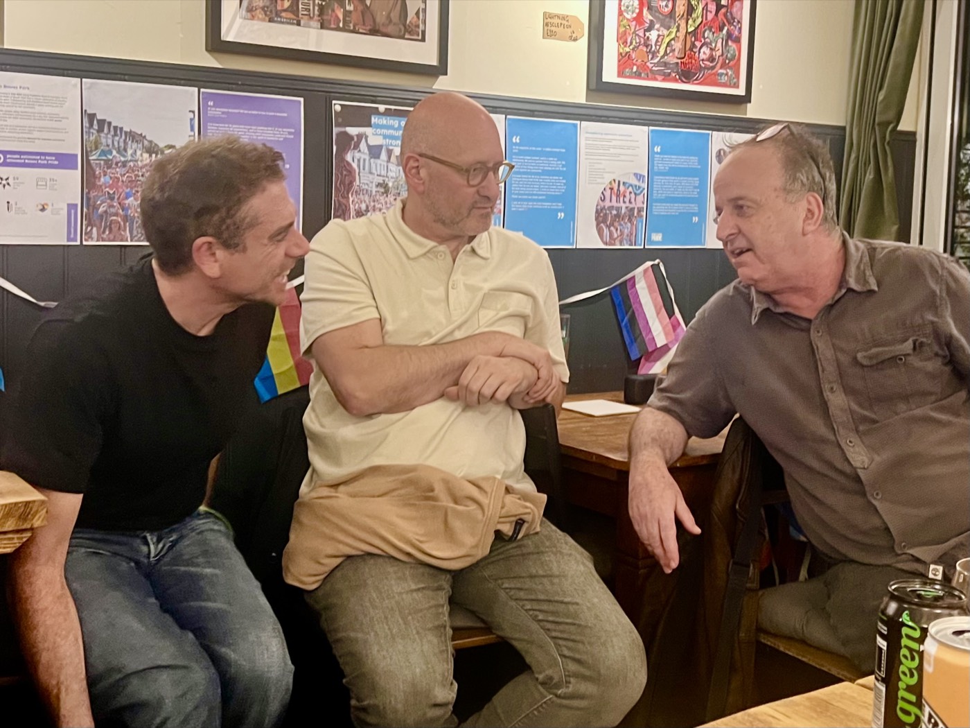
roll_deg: -3.5
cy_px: 364
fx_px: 729
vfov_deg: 53.1
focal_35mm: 26
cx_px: 485
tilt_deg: -4.4
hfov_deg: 67.3
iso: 500
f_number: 1.5
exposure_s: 1/50
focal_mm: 5.7
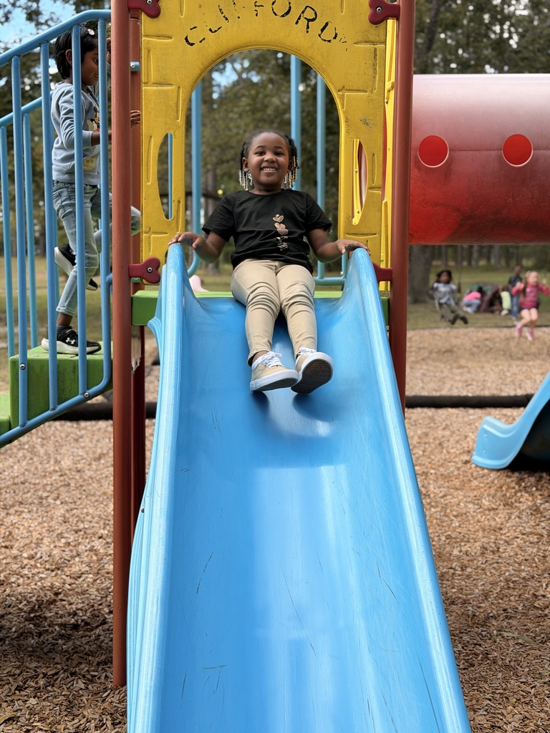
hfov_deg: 30.3
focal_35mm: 48
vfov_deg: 39.7
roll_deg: -0.2
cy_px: 366
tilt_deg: -4.4
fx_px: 1017
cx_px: 275
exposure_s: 1/1185
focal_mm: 6.76
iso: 64
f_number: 1.78
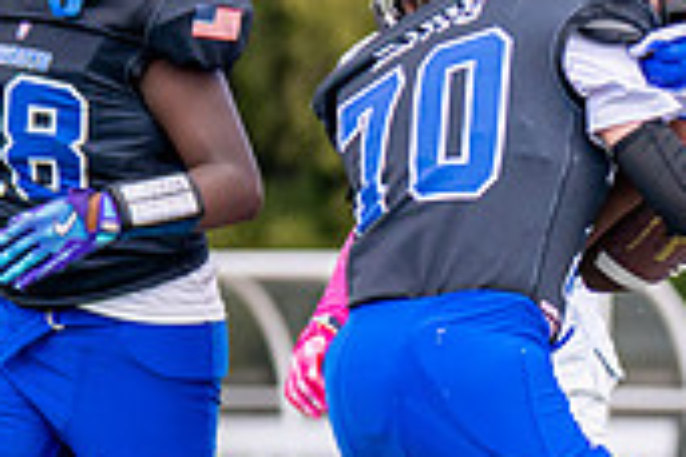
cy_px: 463
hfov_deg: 3.9
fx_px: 10118
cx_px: 1040
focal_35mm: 531
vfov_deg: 2.6
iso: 400
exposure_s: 1/3200
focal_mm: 95
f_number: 2.8
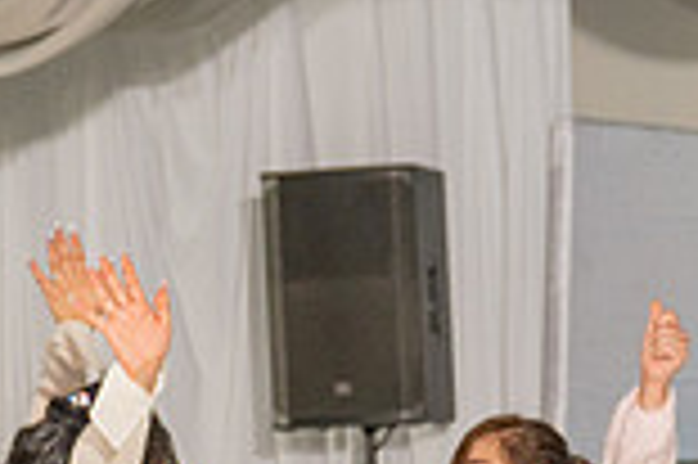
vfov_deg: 6.3
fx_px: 4184
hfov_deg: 9.5
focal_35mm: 216
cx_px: 573
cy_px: 728
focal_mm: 44
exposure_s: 1/160
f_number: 4
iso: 1000
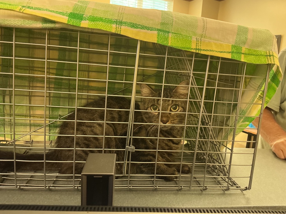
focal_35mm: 29
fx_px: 240
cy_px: 107
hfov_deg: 61.7
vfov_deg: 48.2
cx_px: 143
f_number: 1.8
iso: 250
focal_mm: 3
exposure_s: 1/60
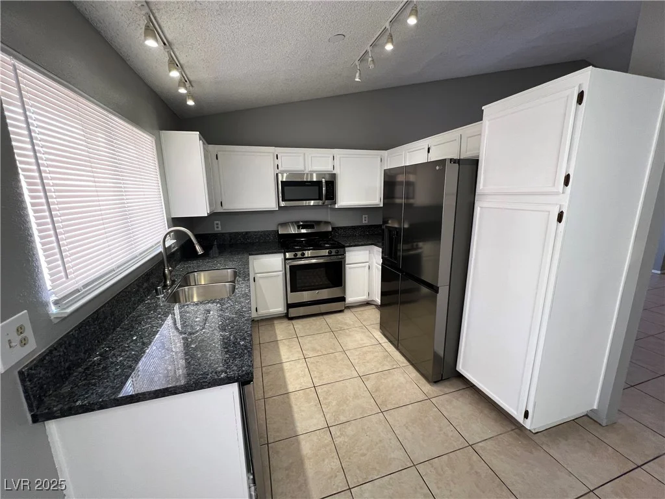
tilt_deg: -11.5
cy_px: 250
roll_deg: +1.5
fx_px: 250
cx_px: 332
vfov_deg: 89.9
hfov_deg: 106.2
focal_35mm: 13
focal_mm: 1.57
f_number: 1.8
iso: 160
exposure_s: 1/60
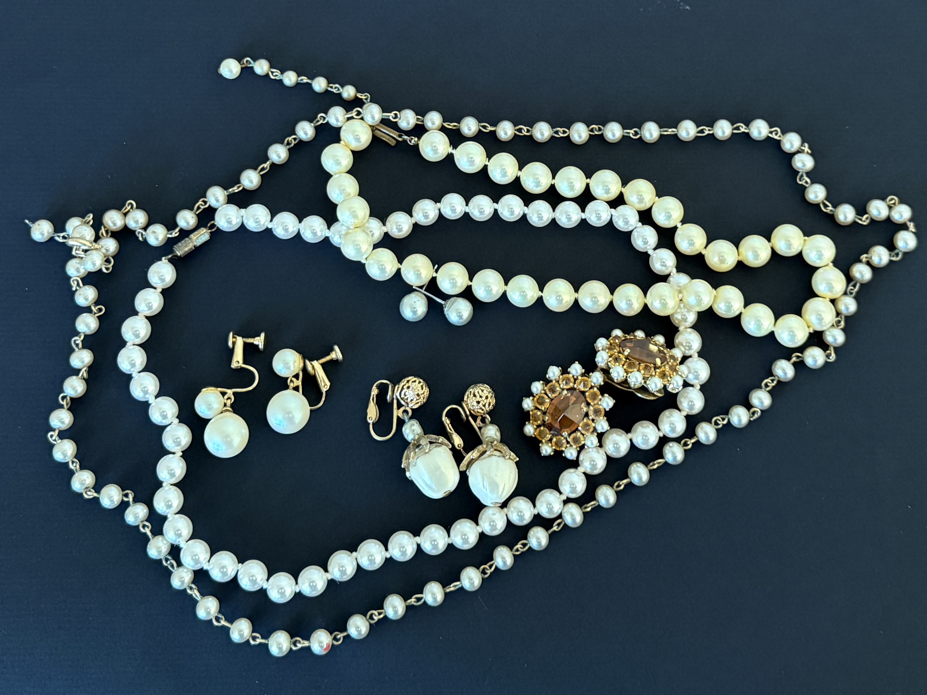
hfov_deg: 71.6
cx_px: 464
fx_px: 643
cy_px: 348
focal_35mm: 24
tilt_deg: -72.5
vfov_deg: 56.8
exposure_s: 1/40
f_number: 1.78
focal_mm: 6.76
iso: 640
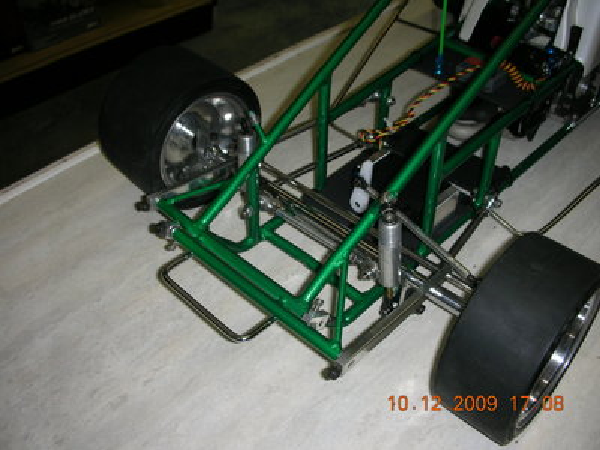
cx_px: 300
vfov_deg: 40.7
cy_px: 225
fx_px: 607
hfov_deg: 52.6
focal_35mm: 35
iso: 50
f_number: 3
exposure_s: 1/60.1
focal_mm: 5.8
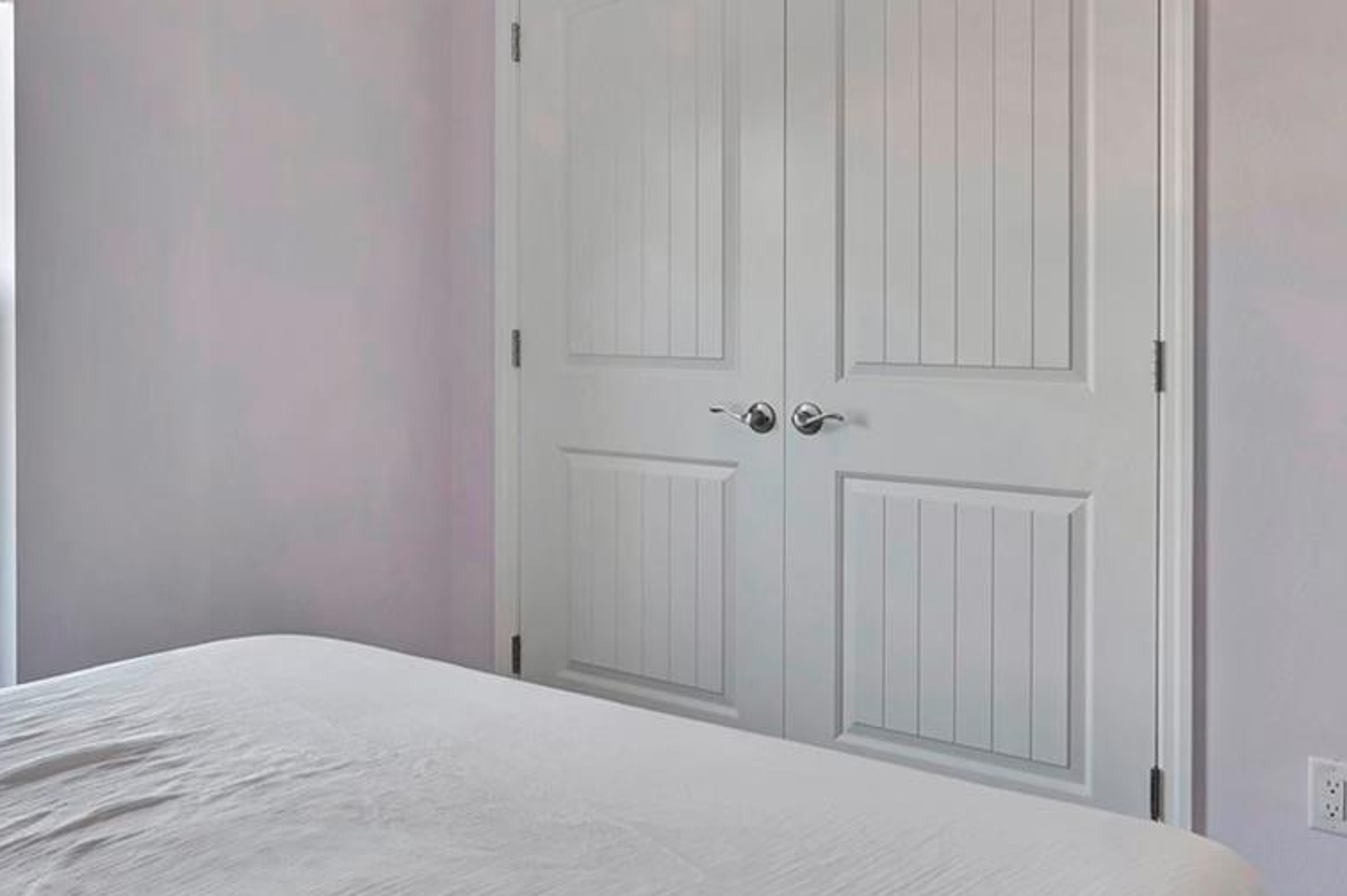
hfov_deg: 53.0
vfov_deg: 36.7
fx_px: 1346
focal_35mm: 36
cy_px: 379
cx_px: 581
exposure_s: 1/60
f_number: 2.8
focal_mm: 17
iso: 500
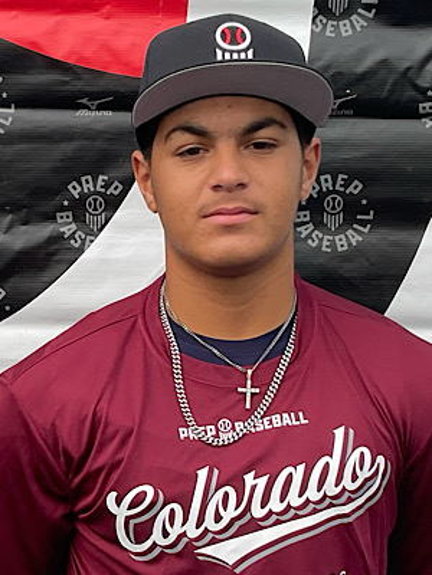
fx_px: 483
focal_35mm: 29
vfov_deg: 61.7
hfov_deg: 48.2
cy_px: 288
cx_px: 216
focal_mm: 3
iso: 16
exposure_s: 1/770
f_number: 1.8
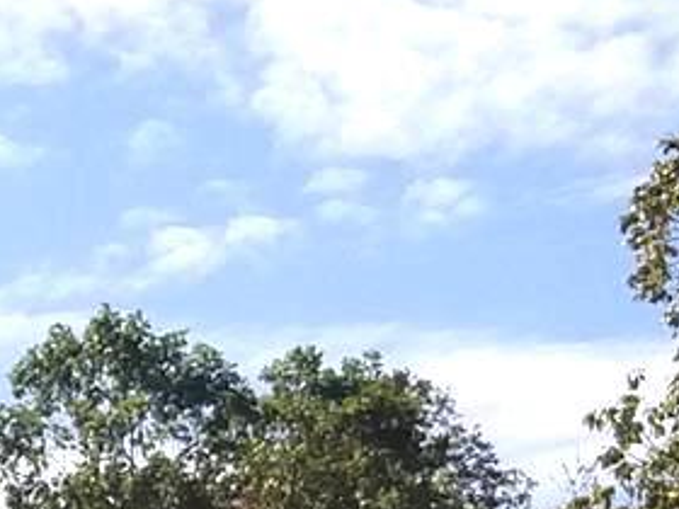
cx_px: -783
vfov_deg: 7.5
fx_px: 3727
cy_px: 1020
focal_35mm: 190
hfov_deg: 9.6
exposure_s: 1/4630
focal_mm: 4.25
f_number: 1.7
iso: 50
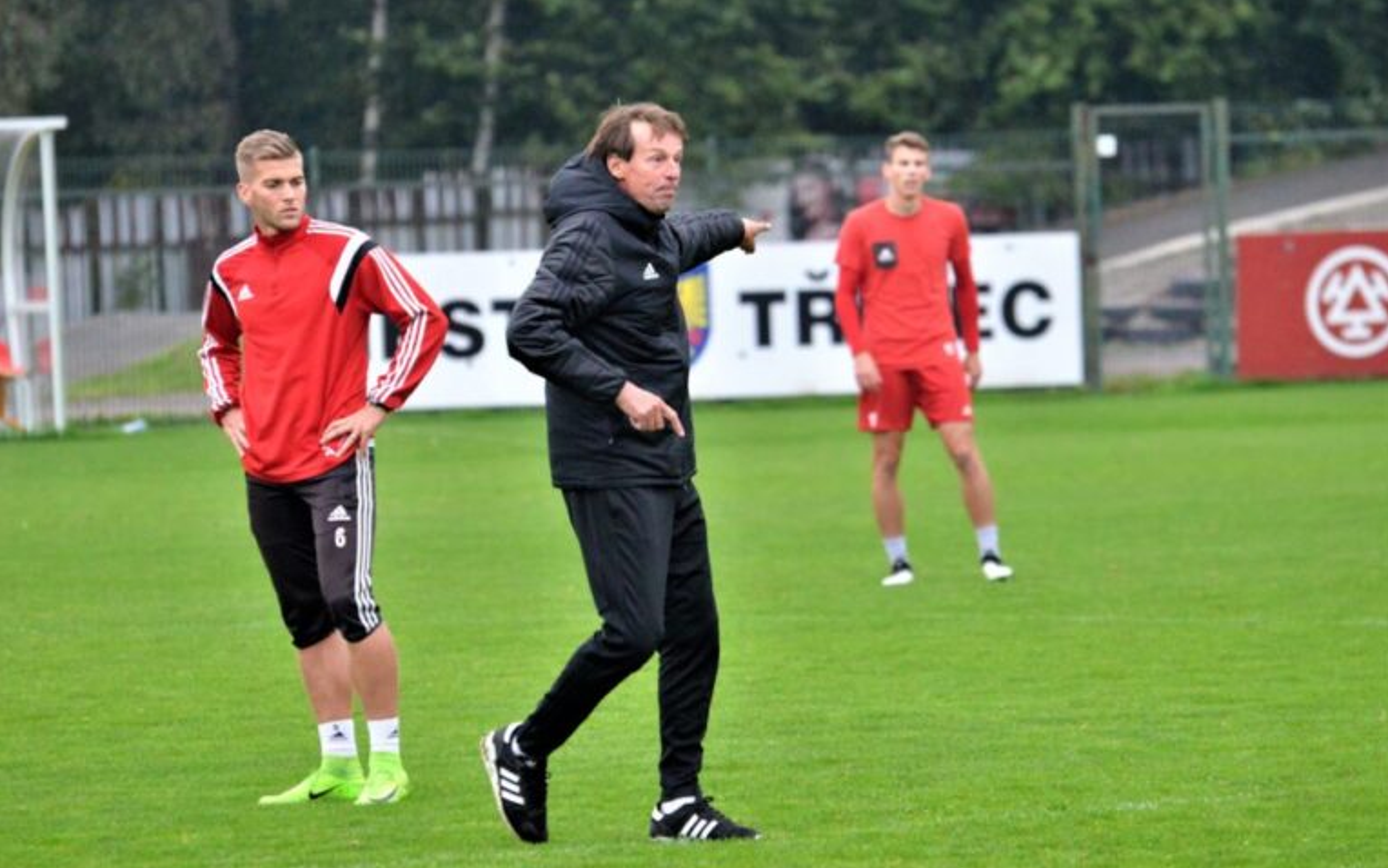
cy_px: 433
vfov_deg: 6.4
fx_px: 7757
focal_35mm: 205
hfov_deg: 10.2
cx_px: 696
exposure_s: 1/640
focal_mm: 200
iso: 4500
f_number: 5.3
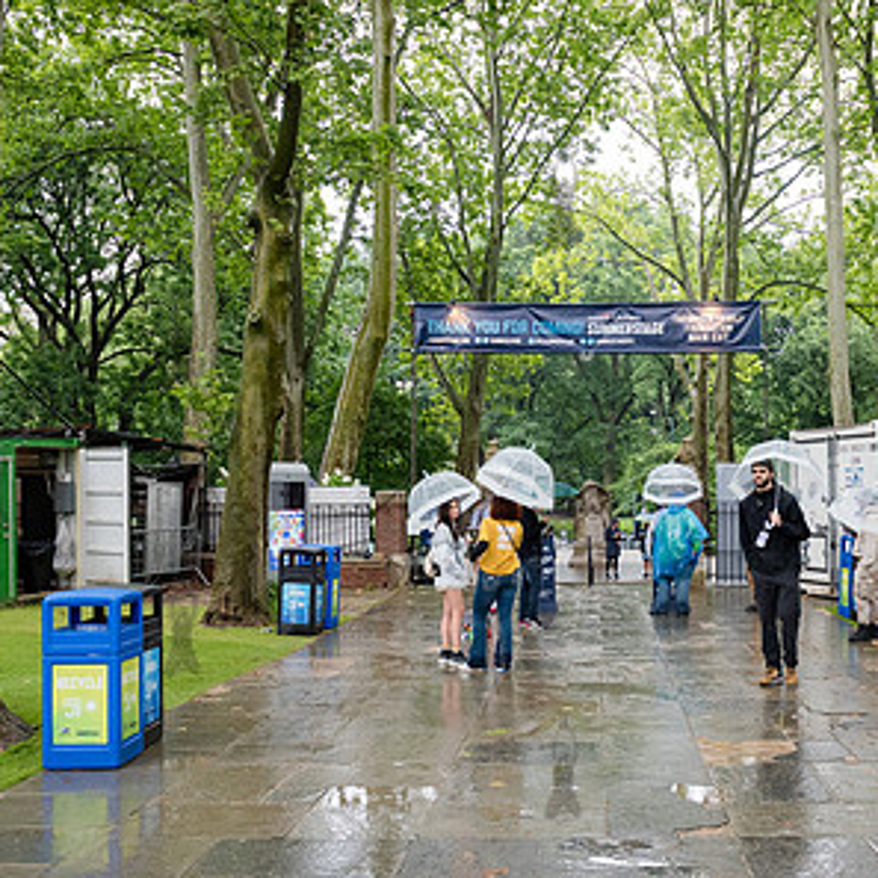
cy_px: 480
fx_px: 1148
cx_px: 562
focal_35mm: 40
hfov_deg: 41.5
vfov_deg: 41.8
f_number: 4.5
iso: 2000
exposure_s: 1/400
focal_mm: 24
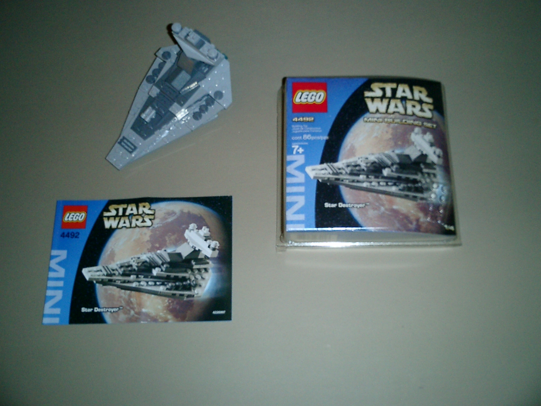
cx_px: 270
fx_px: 563
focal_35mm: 36
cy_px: 203
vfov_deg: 39.7
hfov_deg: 51.4
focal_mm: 7.5
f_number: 3.2
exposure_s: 1/30
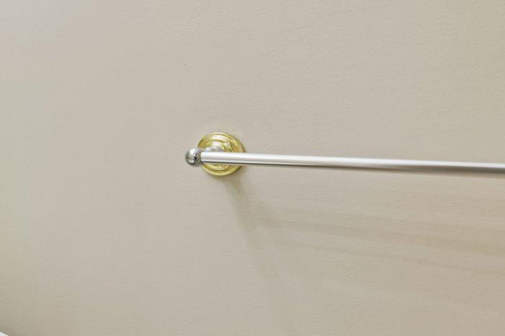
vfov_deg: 32.4
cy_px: 120
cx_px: -174
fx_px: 575
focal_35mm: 41
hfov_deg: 32.9
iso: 100
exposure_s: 1/15
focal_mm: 14
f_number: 8
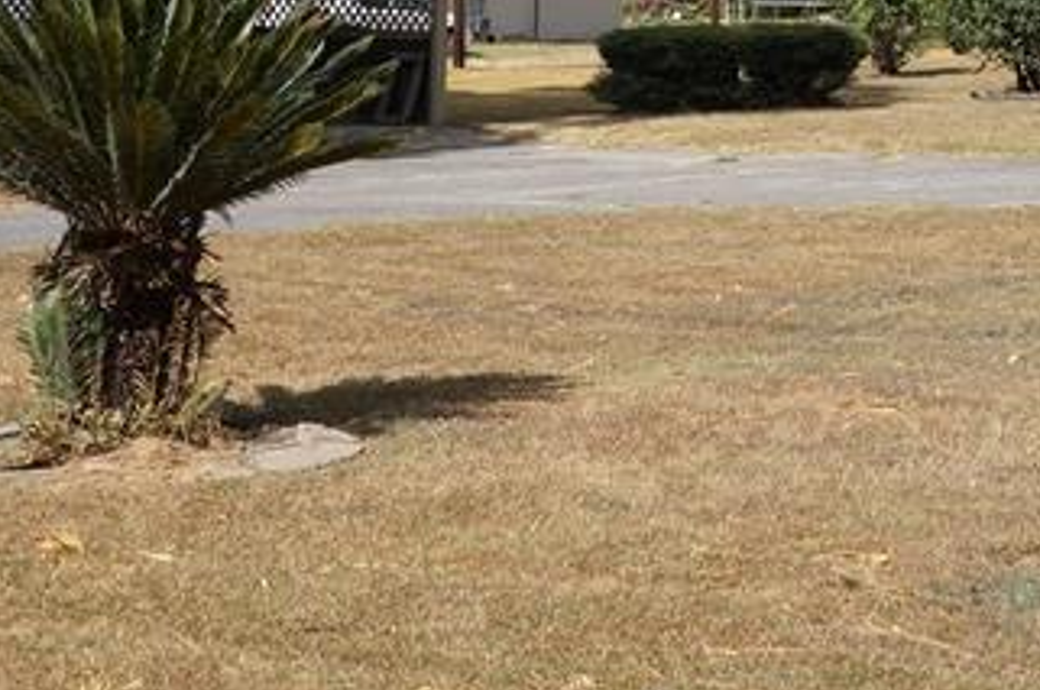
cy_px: -96
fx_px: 2902
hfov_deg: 19.4
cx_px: 1157
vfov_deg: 13.3
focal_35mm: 101
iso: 200
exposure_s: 1/640
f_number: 8
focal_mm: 21
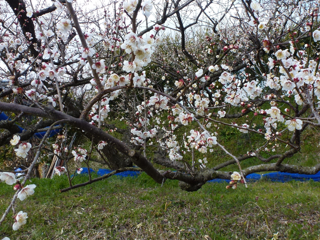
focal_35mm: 29
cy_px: 105
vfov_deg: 48.1
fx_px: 268
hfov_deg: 61.6
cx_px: 173
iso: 100
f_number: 4
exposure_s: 1/250
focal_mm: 4.3
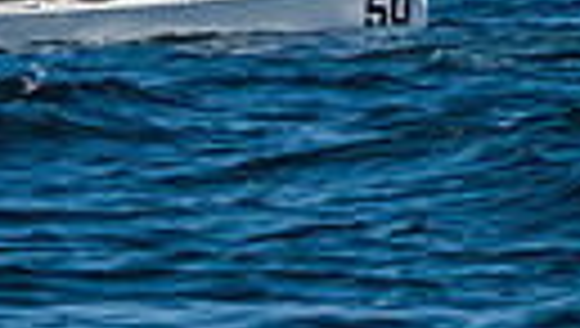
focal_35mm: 877
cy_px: -507
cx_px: 1594
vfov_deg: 1.4
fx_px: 13507
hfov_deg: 2.4
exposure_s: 1/2000
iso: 400
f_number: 6.3
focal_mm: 125
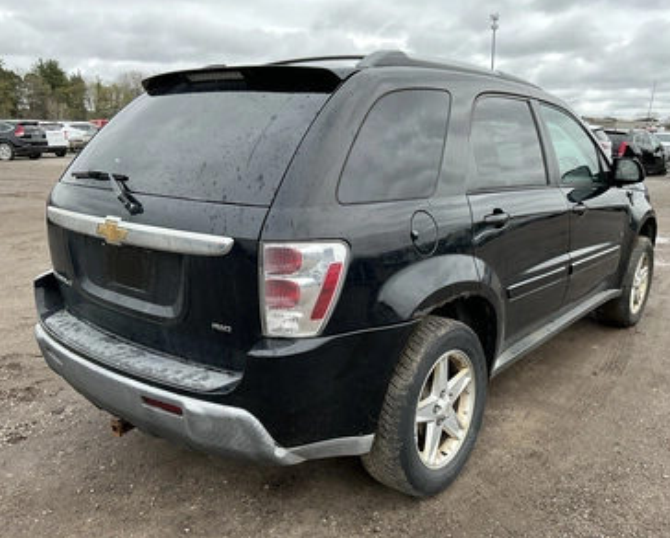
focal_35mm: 30
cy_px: 271
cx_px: 339
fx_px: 596
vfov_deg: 48.6
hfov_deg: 58.7
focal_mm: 3
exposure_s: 1/593
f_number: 1.8
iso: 25
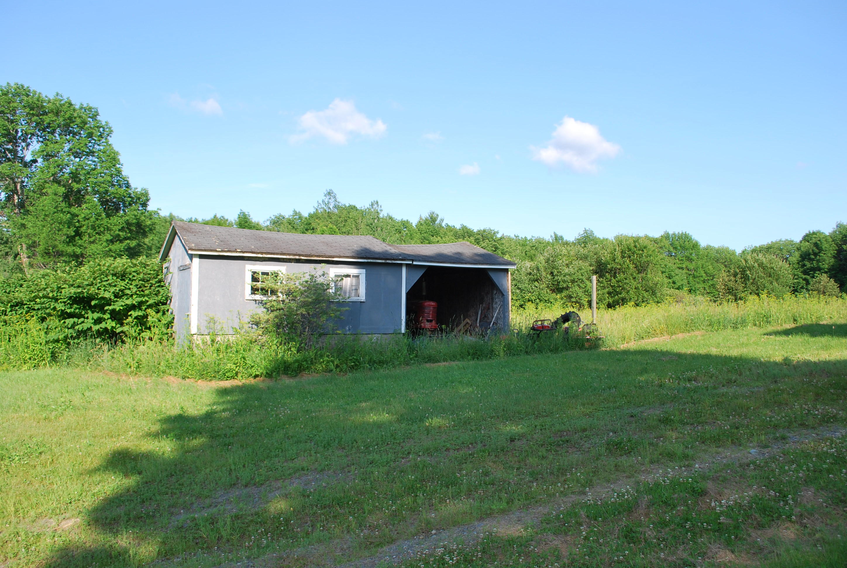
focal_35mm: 30
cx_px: 424
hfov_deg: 61.8
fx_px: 707
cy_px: 284
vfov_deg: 43.8
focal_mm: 20
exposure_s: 1/200
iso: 100
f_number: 6.3
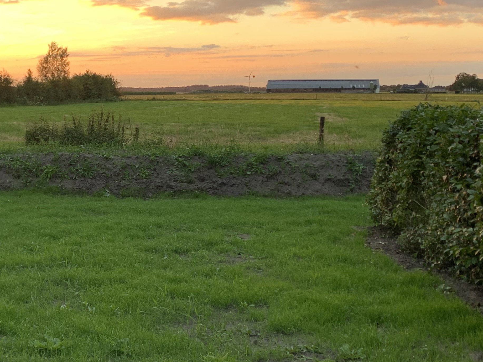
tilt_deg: -6.6
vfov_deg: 25.7
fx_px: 795
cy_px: 181
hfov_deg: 32.6
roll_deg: -1.0
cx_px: 81
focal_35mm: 57
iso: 32
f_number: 1.8
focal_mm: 4.25
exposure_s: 1/122
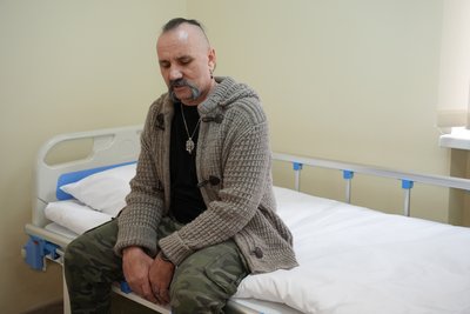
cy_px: 157
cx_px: 235
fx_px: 614
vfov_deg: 28.7
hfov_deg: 41.9
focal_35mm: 47
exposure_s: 1/160
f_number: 4
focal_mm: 47
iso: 640
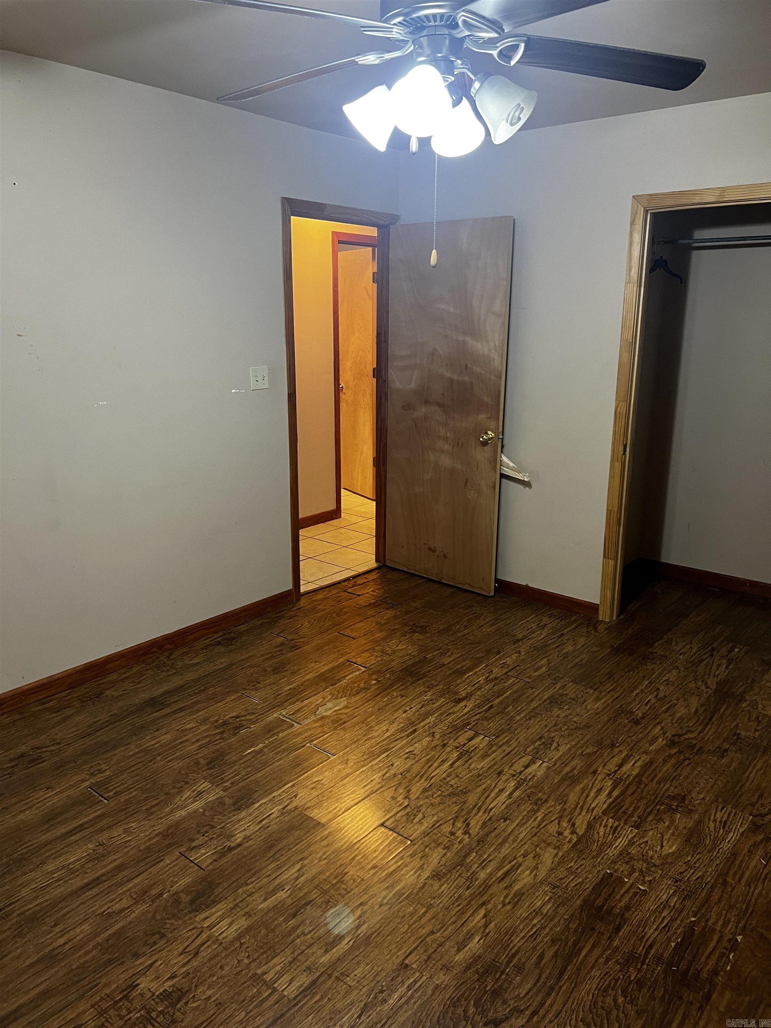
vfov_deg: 67.3
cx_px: 386
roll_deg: -0.9
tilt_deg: -12.1
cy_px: 514
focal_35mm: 26
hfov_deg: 53.1
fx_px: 772
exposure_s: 1/60
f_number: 1.5
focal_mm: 5.7
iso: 250
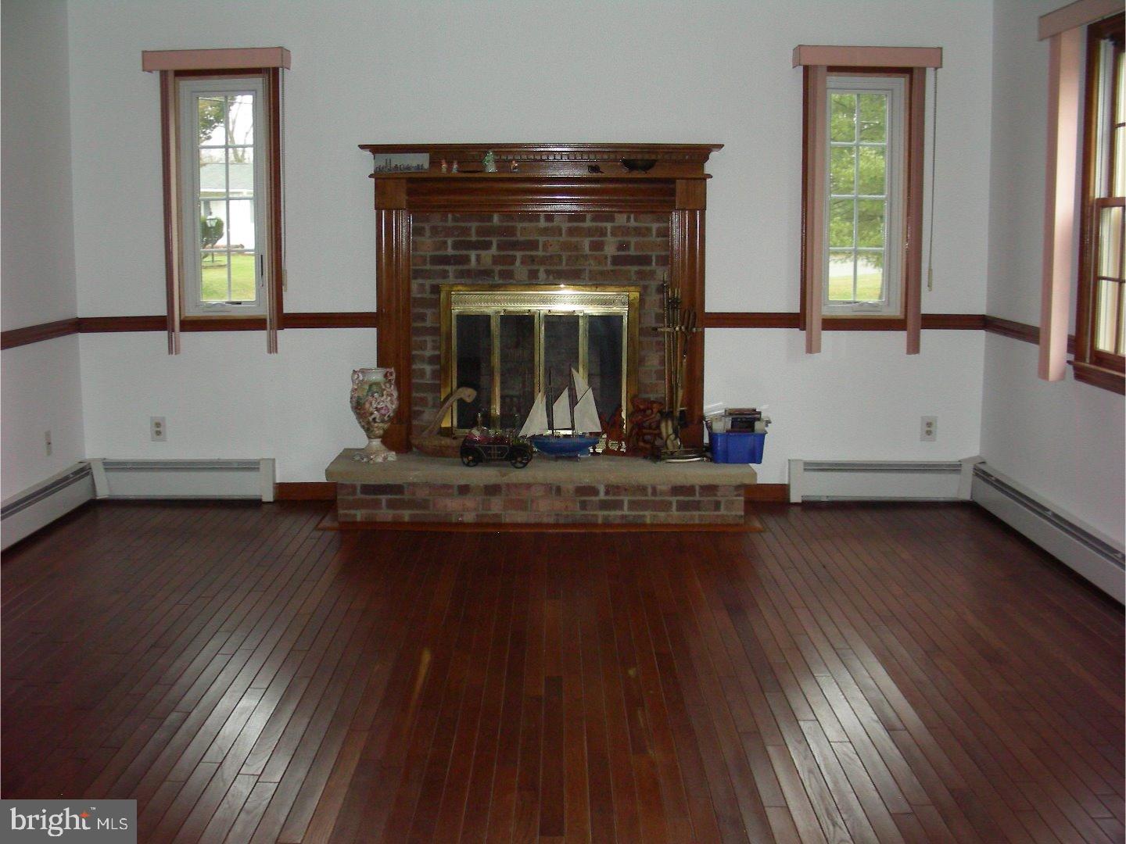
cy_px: 422
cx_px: 563
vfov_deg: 37.7
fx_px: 1236
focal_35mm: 38
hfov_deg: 49.0
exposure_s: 1/60.1
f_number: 3.5
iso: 200
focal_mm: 6.3
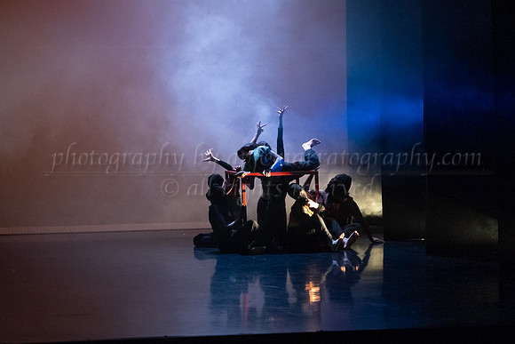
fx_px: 1496
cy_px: 186
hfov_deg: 19.5
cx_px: 310
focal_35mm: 105
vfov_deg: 13.1
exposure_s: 1/200
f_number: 3.2
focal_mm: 75
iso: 4000
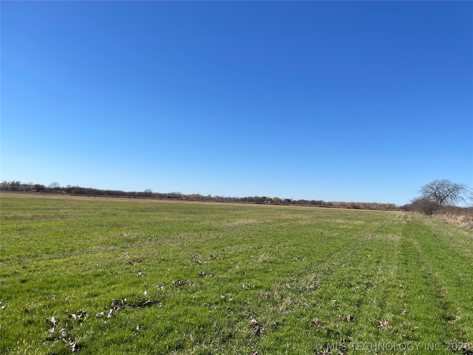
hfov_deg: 67.3
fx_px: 355
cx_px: 236
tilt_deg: +3.5
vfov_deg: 53.1
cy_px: 178
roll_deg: -2.1
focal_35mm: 26
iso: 32
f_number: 1.6
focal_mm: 4.2
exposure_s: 1/4464
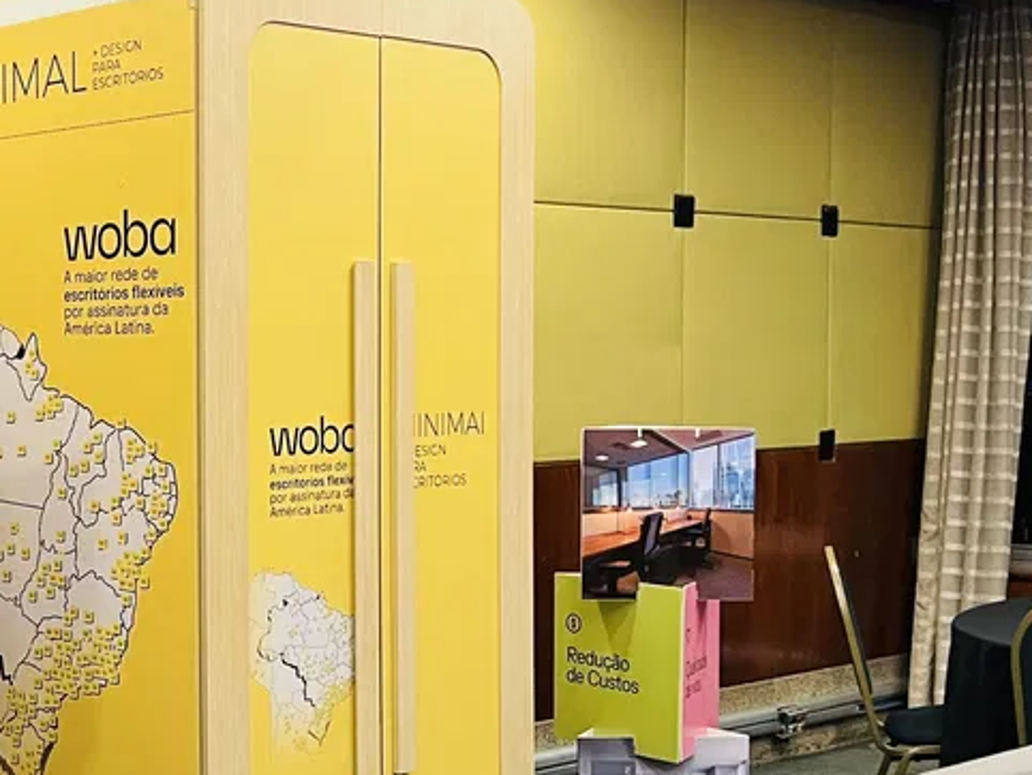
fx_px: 2058
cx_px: 103
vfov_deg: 21.3
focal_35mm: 69
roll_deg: +0.8
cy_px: 462
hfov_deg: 27.2
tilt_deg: -1.7
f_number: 1.5
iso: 125
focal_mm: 5.7
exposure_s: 1/65
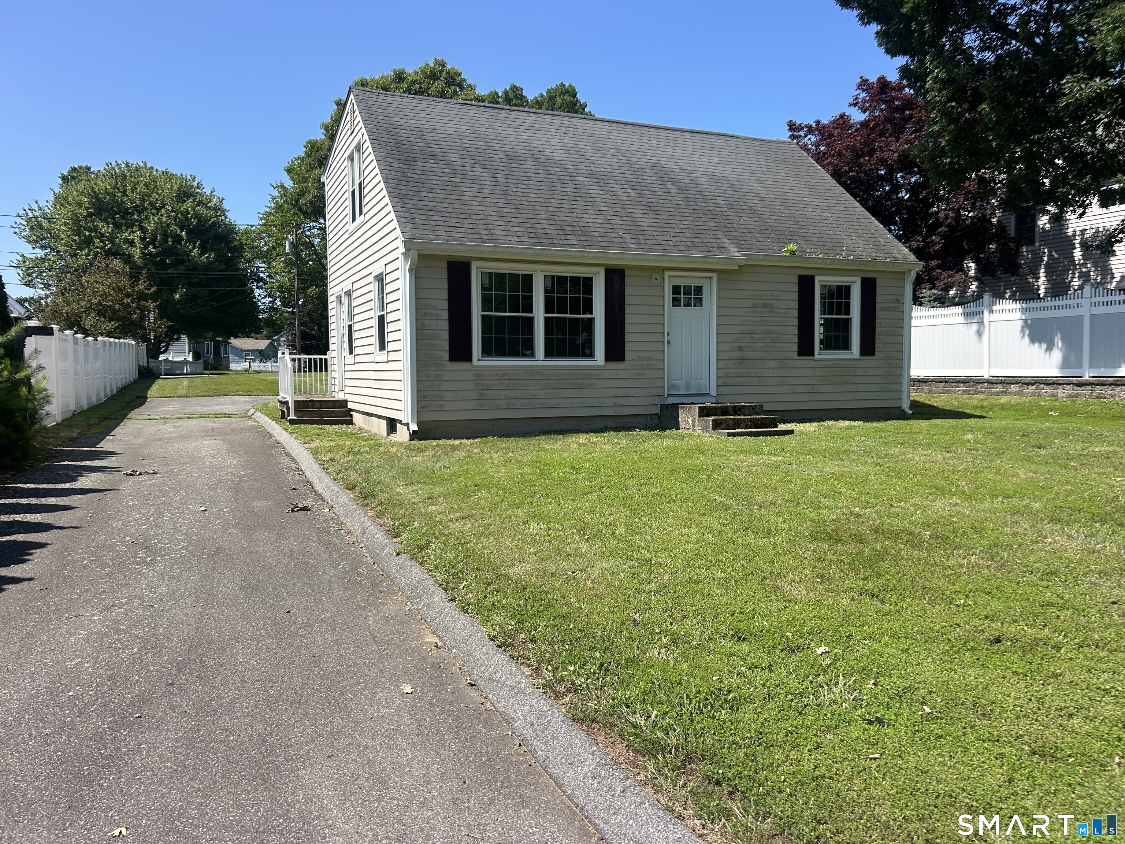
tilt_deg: -2.9
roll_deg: +0.8
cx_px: 562
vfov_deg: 53.1
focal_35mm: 26
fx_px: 845
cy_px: 422
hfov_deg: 67.3
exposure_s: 1/2915
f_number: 1.5
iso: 50
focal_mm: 5.7
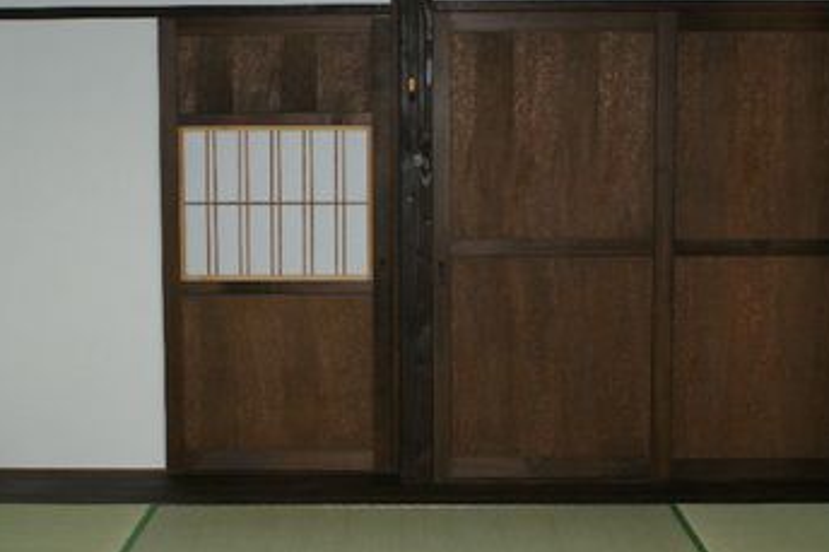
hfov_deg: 32.9
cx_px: 386
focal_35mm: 61
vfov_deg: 22.2
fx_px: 1404
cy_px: 280
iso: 400
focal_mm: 28
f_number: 5
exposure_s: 1/60
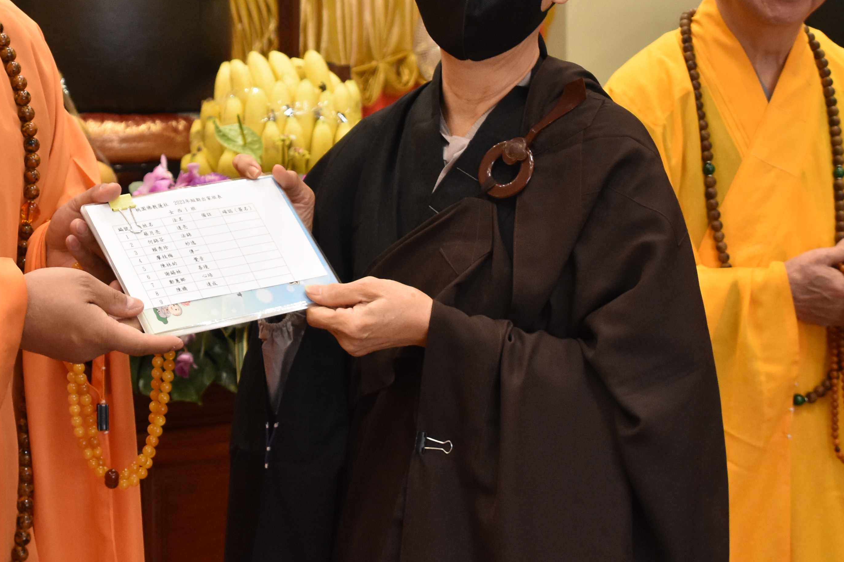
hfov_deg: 22.3
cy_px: 100
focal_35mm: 91
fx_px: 2133
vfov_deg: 14.9
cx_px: 258
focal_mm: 28
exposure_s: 1/100
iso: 1600
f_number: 5
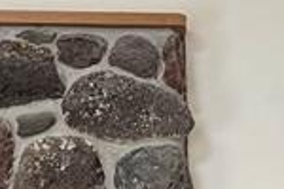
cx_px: 180
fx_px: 1451
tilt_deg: -0.2
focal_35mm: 184
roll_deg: -0.5
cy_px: 423
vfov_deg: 7.1
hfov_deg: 11.2
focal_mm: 5.7
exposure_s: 1/121
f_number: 1.5
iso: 125
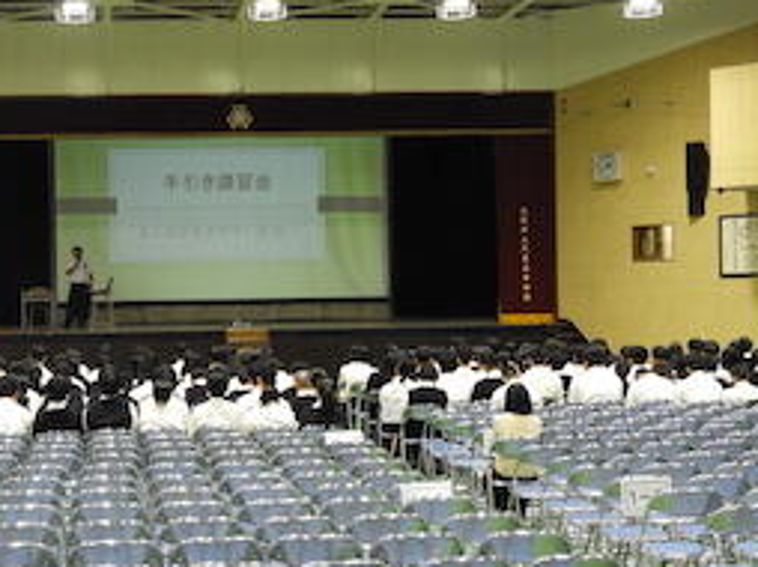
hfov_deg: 27.0
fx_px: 1553
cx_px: 185
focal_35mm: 71
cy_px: 292
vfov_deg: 20.7
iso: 400
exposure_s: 1/25
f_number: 4
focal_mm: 8.1
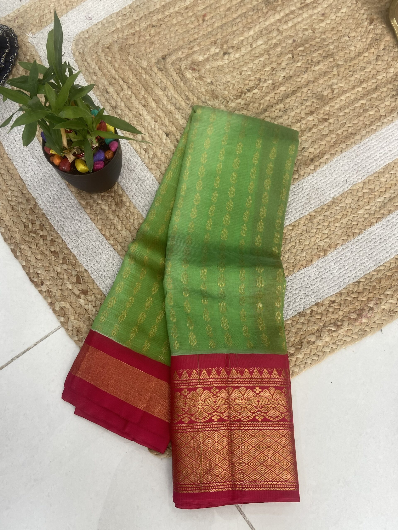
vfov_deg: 67.3
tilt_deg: -74.5
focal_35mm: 26
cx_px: 199
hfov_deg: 53.1
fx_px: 399
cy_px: 265
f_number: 1.8
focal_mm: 4.25
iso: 50
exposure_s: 1/100
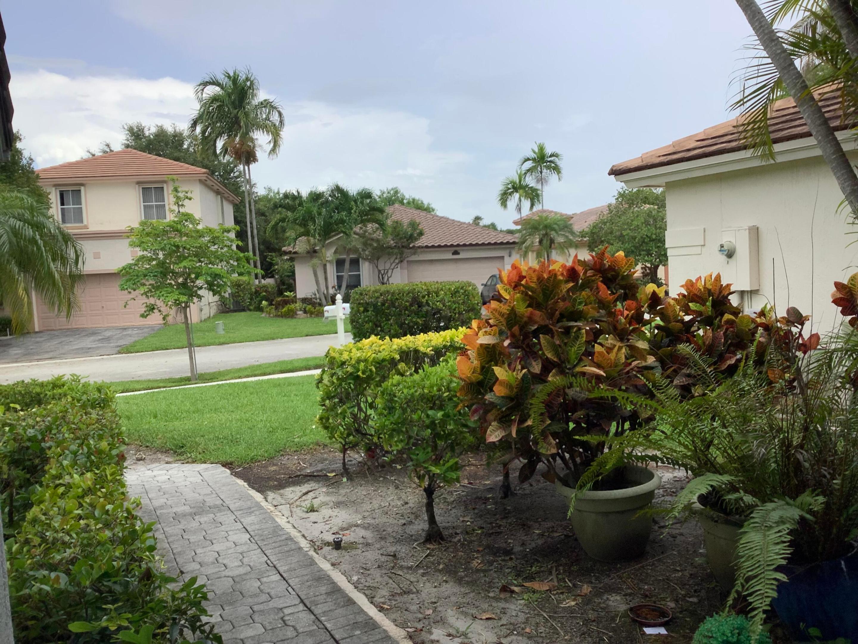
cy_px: 322
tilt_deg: -3.7
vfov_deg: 45.4
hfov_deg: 58.4
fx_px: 768
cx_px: 429
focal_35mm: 31
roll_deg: +1.2
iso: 25
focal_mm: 3.3
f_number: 2.4
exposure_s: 1/476
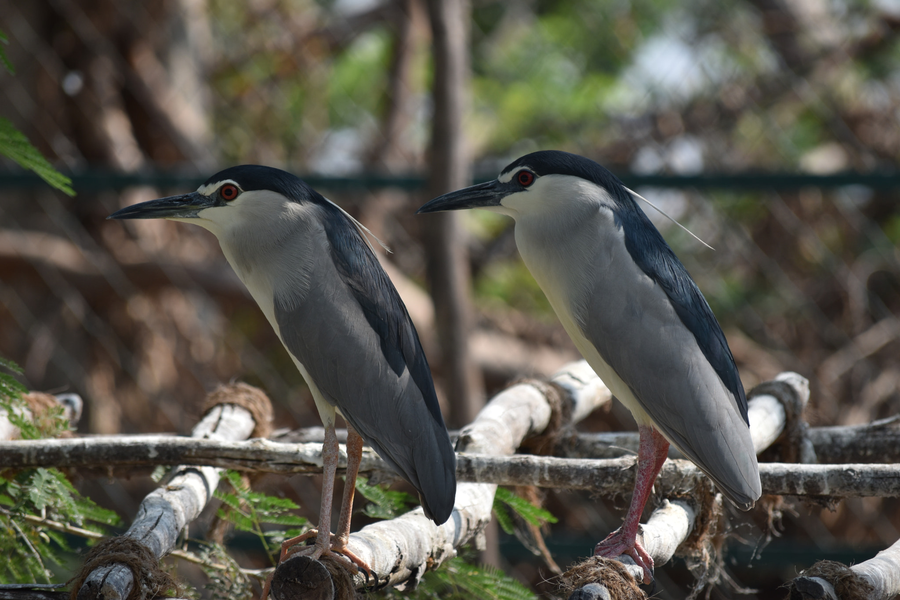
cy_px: 300
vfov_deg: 4.6
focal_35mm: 300
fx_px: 7499
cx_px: 450
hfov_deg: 6.9
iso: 160
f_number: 5.6
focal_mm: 200
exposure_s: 1/640
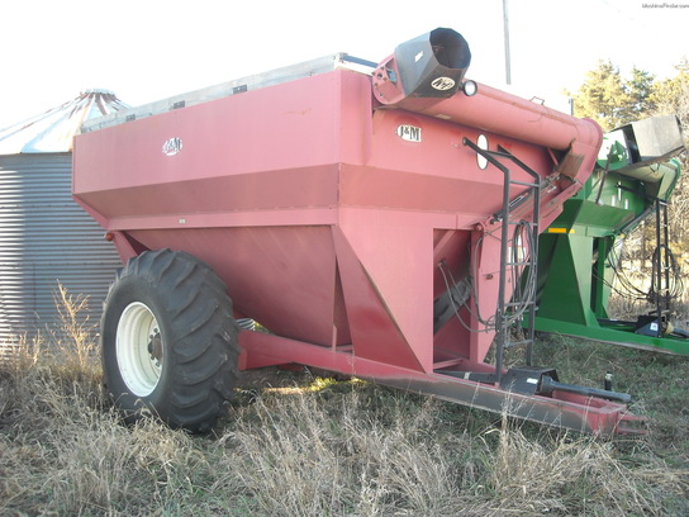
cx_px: 344
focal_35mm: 35
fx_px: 697
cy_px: 258
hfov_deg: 52.6
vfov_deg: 40.7
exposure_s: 1/71
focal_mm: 5.7
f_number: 2.8
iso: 64
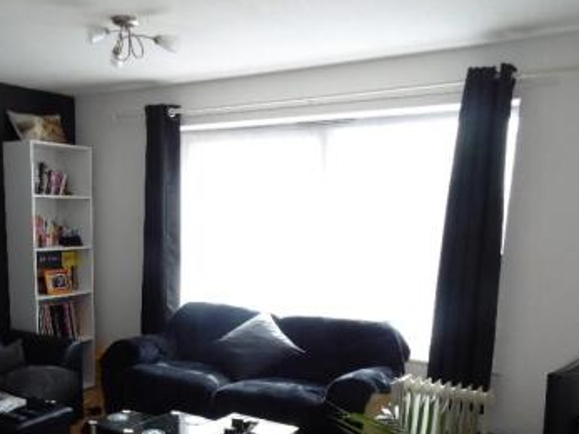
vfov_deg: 37.2
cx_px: 183
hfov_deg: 49.1
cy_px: 350
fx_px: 619
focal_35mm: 37
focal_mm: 4
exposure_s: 1/100
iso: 100
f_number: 3
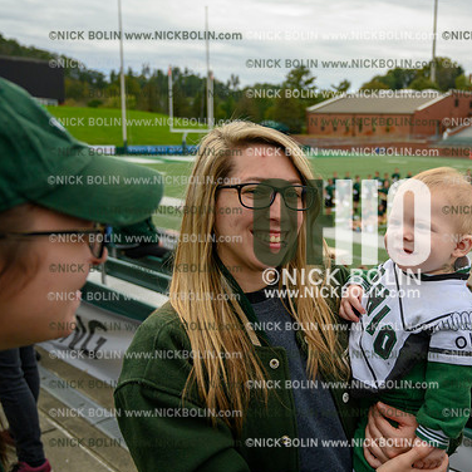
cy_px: 239
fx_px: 586
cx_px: 341
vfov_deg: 43.9
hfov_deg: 42.8
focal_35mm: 38
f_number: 4
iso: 2000
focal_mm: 29
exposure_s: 1/800
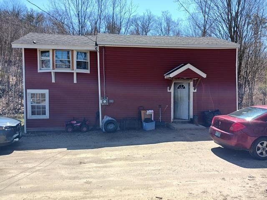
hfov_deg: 65.3
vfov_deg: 51.4
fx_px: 208
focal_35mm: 27
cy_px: 100
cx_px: 134
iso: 20
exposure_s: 1/188
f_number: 1.8
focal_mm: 4
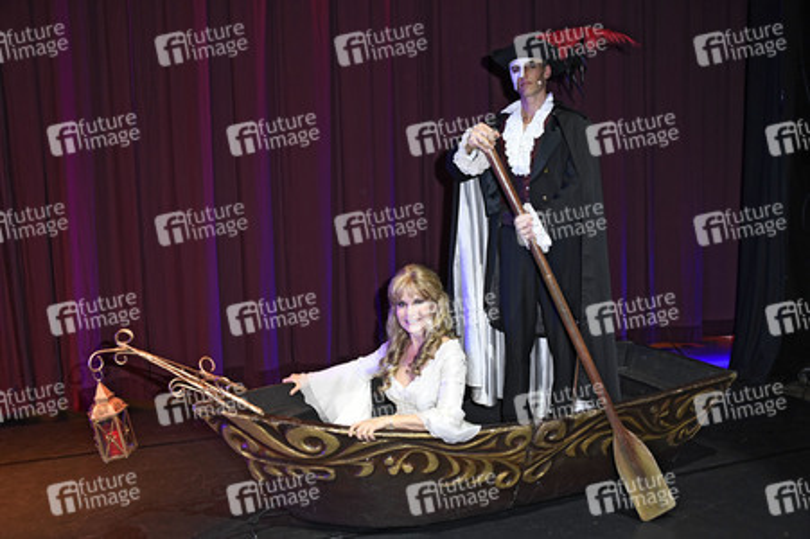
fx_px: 719
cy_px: 270
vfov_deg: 41.1
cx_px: 405
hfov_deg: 58.8
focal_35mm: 32
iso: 2000
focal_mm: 32
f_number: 6.3
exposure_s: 1/125
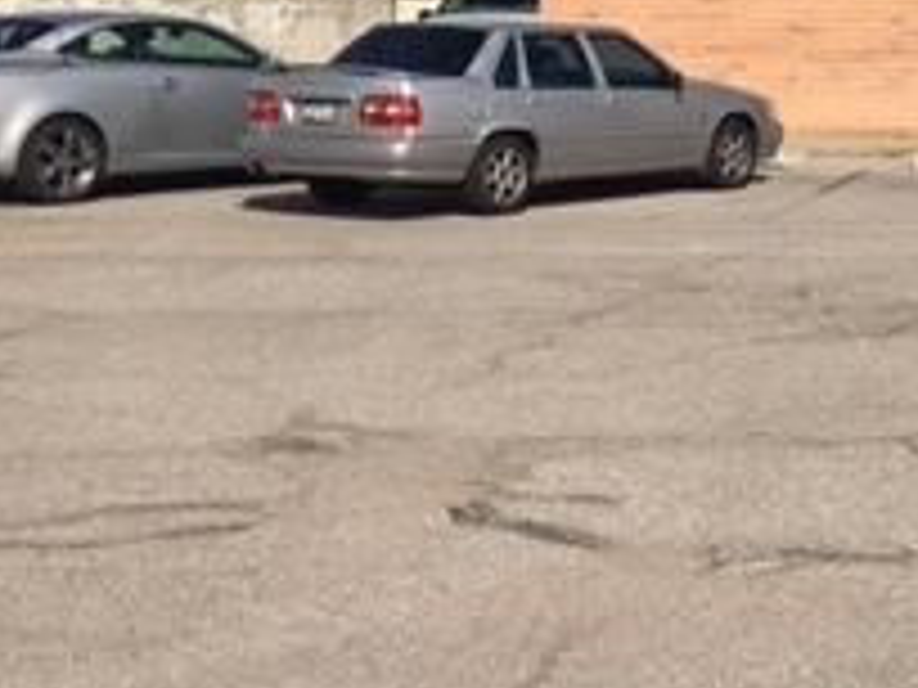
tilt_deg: -0.8
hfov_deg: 19.4
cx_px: 1287
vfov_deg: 16.1
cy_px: 112
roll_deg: -0.5
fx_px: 2413
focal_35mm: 91
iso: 25
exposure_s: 1/2653
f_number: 2.2
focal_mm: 4.15
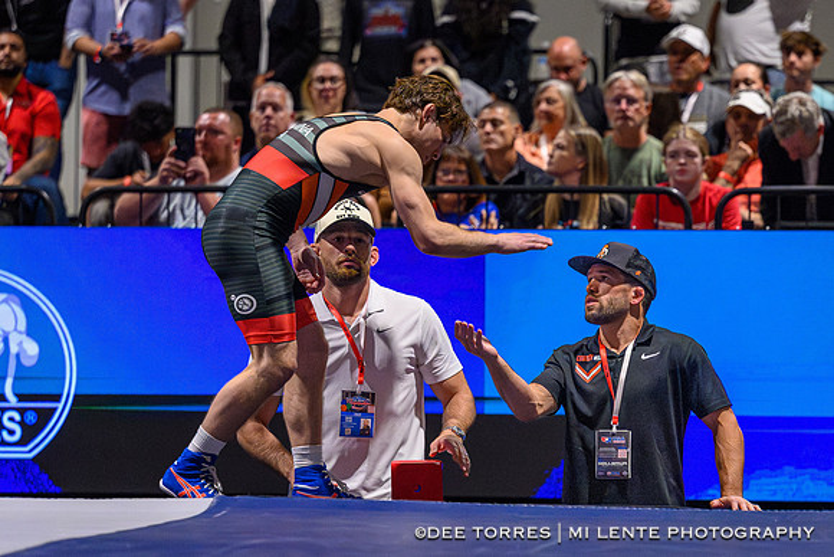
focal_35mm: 234
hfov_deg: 8.8
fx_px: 5419
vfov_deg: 5.9
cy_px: 346
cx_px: 445
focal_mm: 145
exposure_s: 1/800
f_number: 2.8
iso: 9000
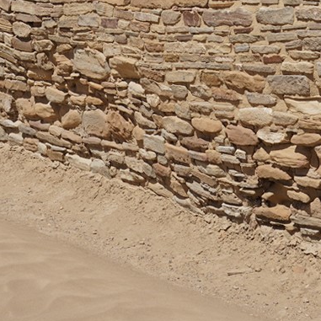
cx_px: 138
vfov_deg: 12.2
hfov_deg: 13.0
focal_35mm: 134
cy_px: -212
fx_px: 1406
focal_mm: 30
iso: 100
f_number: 18
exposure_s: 1/100
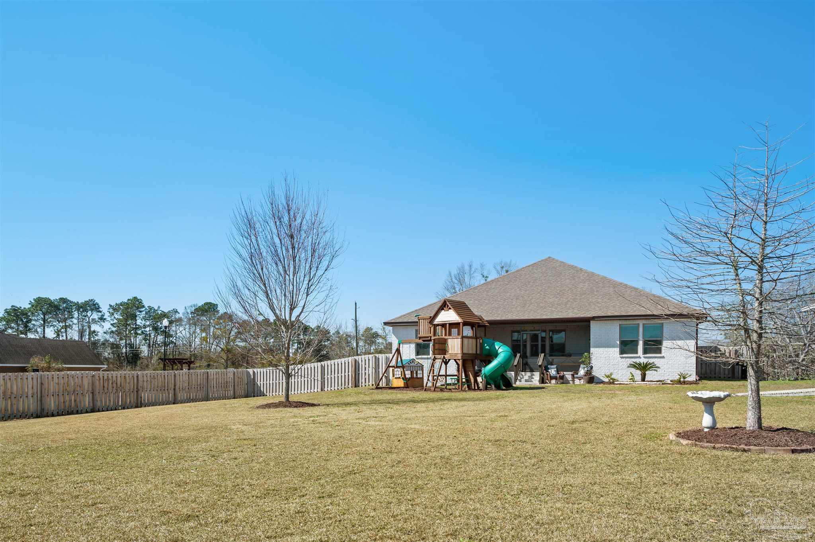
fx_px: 543
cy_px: 271
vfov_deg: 53.1
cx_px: 408
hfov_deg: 73.8
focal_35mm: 24
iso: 100
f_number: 8
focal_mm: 24
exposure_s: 1/200
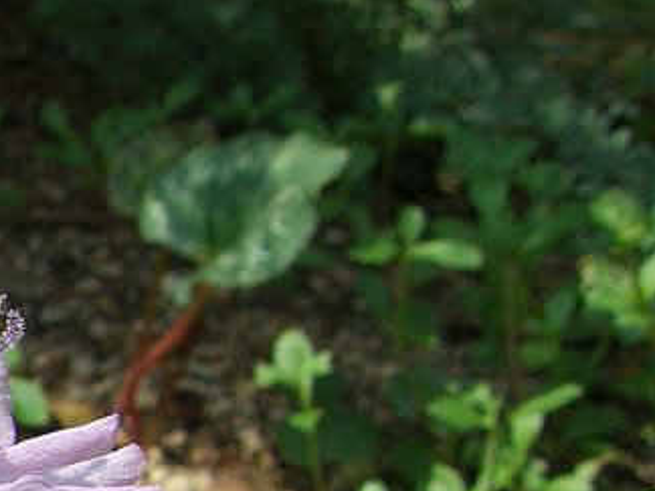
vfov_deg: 12.0
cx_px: -362
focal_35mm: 120
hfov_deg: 15.1
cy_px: 643
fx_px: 2271
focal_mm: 6.2
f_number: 4.3
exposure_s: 1/500
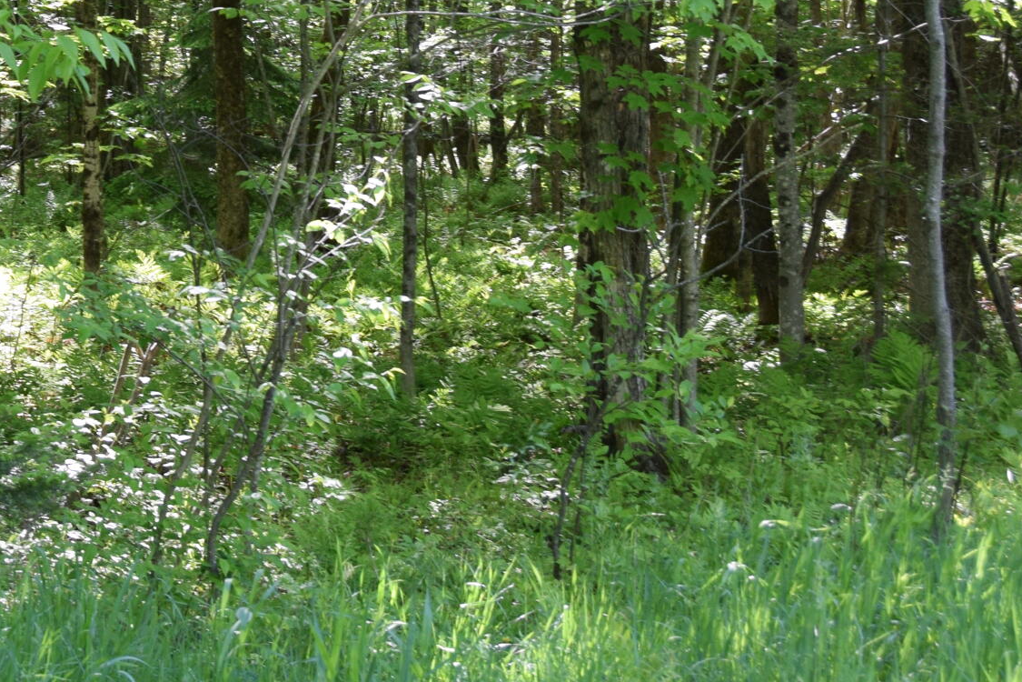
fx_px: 2725
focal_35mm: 96
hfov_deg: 20.8
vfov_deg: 14.1
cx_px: 82
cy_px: 49
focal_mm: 24
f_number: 5.6
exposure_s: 1/125
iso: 400
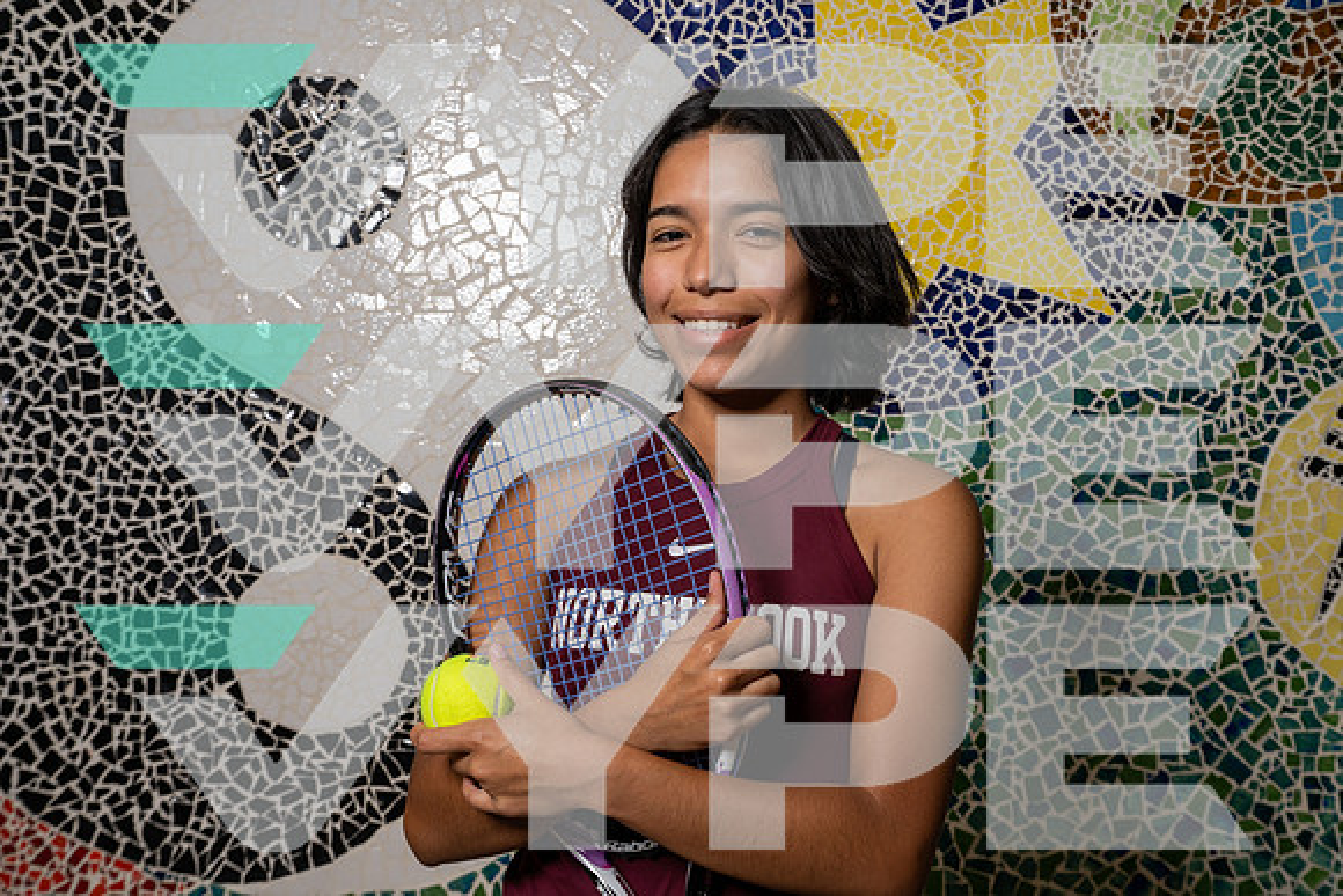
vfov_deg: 31.9
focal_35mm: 42
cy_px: 448
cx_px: 672
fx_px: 1567
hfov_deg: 46.4
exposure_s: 1/250
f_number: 8
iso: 400
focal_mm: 42
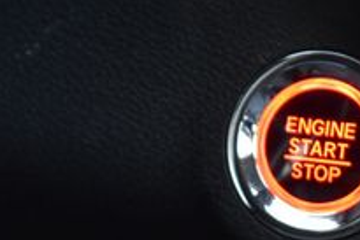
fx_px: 2577
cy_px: 175
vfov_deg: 5.3
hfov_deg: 8.0
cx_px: 320
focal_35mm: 258
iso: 1600
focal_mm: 55
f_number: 5.6
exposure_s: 1/15
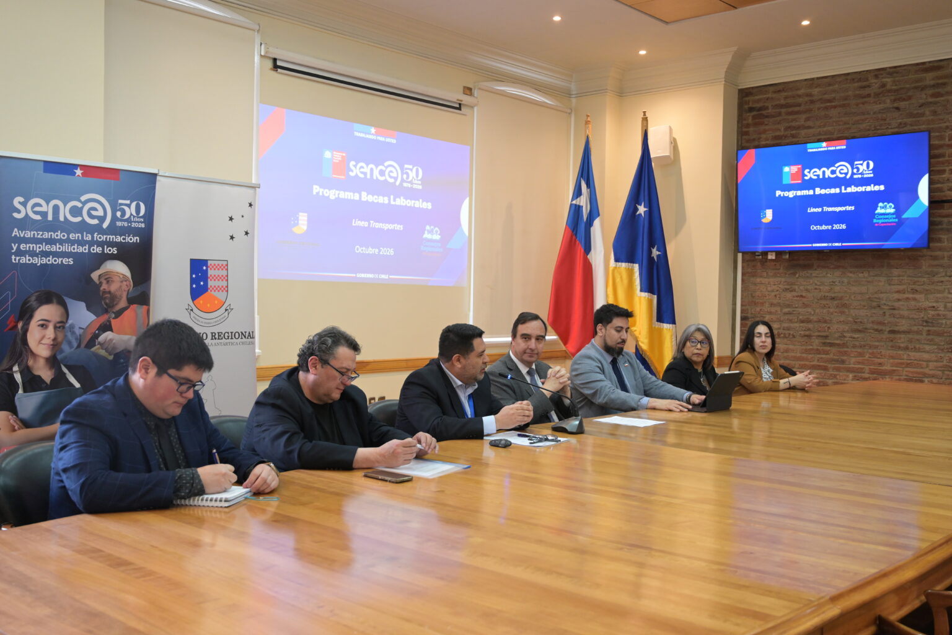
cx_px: 476
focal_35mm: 34
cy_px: 318
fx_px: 912
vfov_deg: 38.4
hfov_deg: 55.1
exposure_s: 1/60
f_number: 5
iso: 2000
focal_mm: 34.5
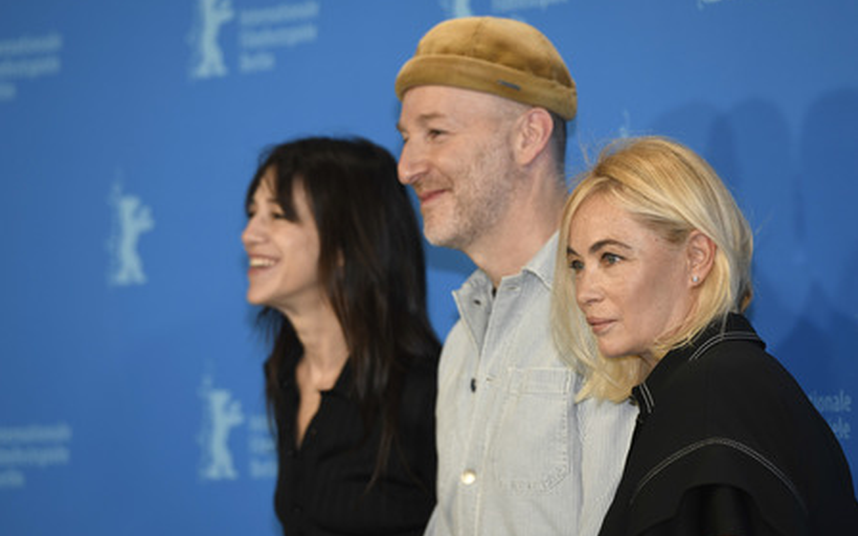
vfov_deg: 6.4
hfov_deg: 10.2
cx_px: 428
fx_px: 4794
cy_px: 278
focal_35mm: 205
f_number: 4
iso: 640
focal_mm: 200
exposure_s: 1/320
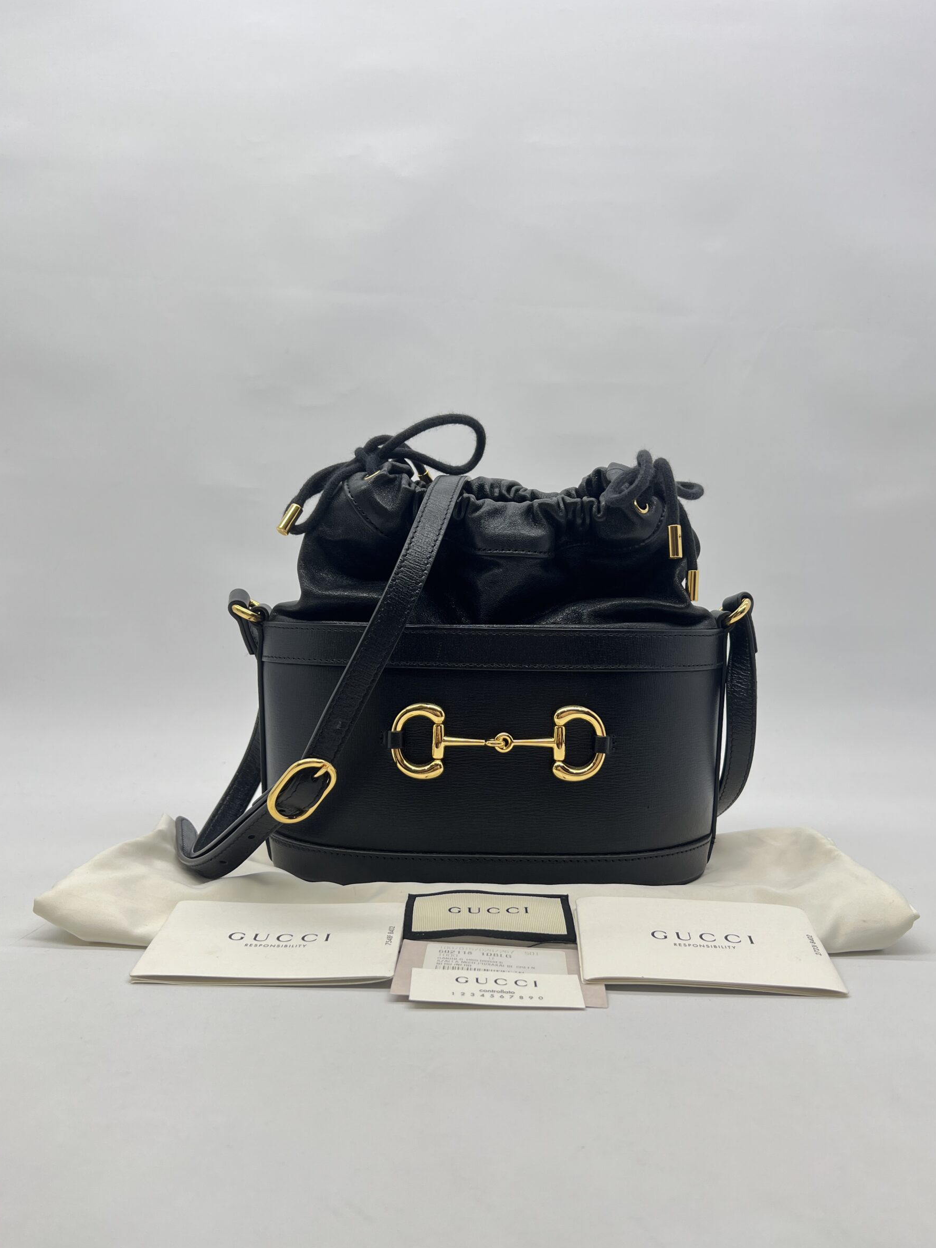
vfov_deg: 63.4
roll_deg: -1.2
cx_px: 480
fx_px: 1009
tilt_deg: -3.2
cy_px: 645
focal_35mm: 28
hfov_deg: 49.7
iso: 32
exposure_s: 1/140
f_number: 1.5
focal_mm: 5.7
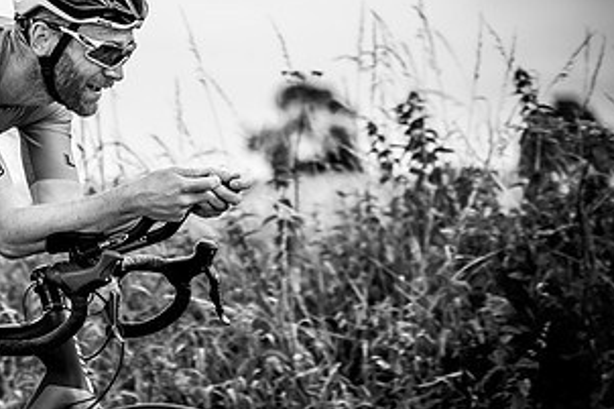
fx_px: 2983
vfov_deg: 7.8
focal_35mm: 175
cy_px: 170
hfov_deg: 11.7
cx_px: 30
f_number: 3.2
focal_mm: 91
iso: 250
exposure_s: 1/1000
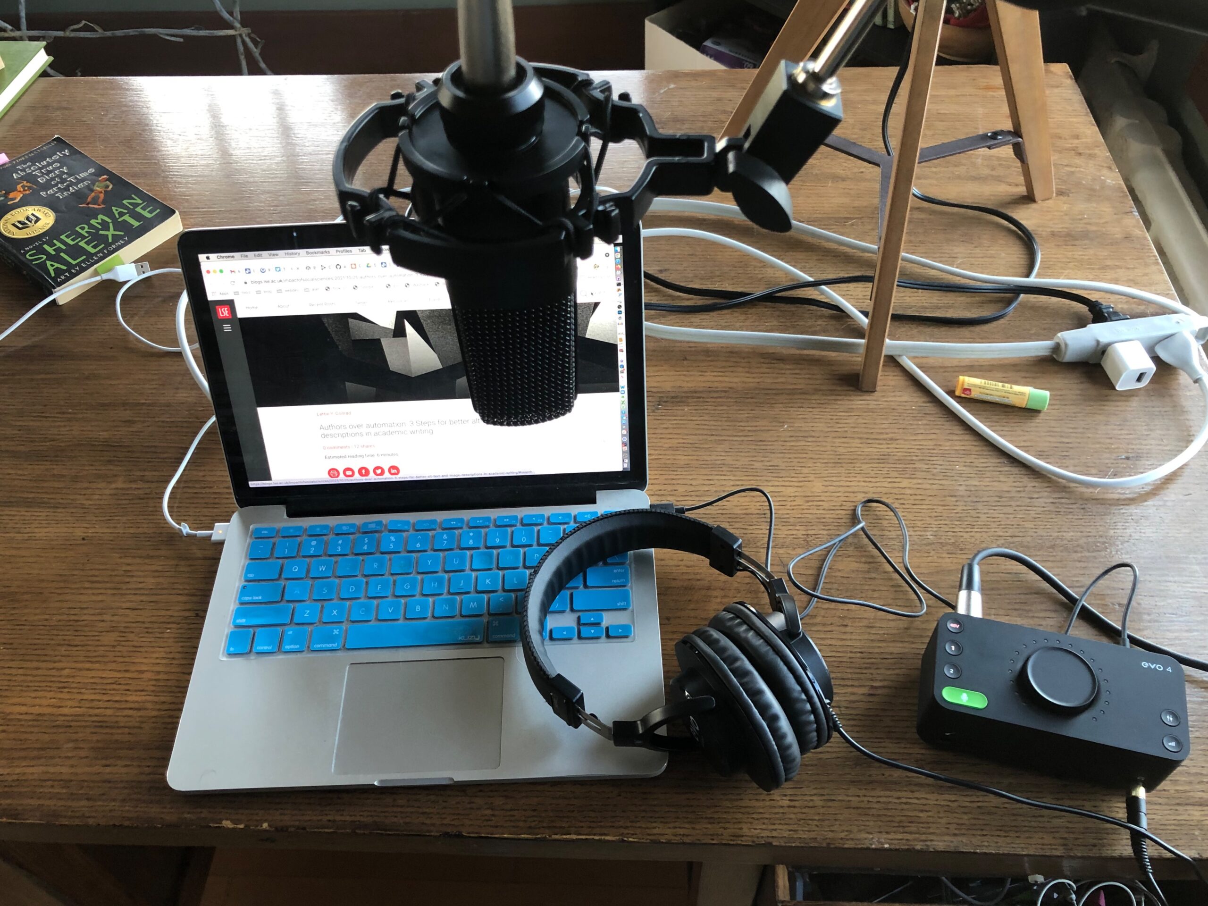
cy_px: 453
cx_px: 604
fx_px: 977
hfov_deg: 63.4
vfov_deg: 49.7
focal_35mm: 28
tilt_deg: -50.6
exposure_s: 1/15
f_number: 1.8
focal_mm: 3.99
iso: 40
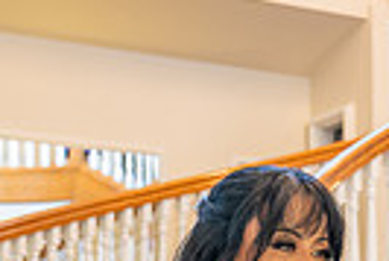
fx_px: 1363
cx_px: 193
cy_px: 450
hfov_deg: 16.2
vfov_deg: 10.4
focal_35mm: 126
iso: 1000
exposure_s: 1/100
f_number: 2.8
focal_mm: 29
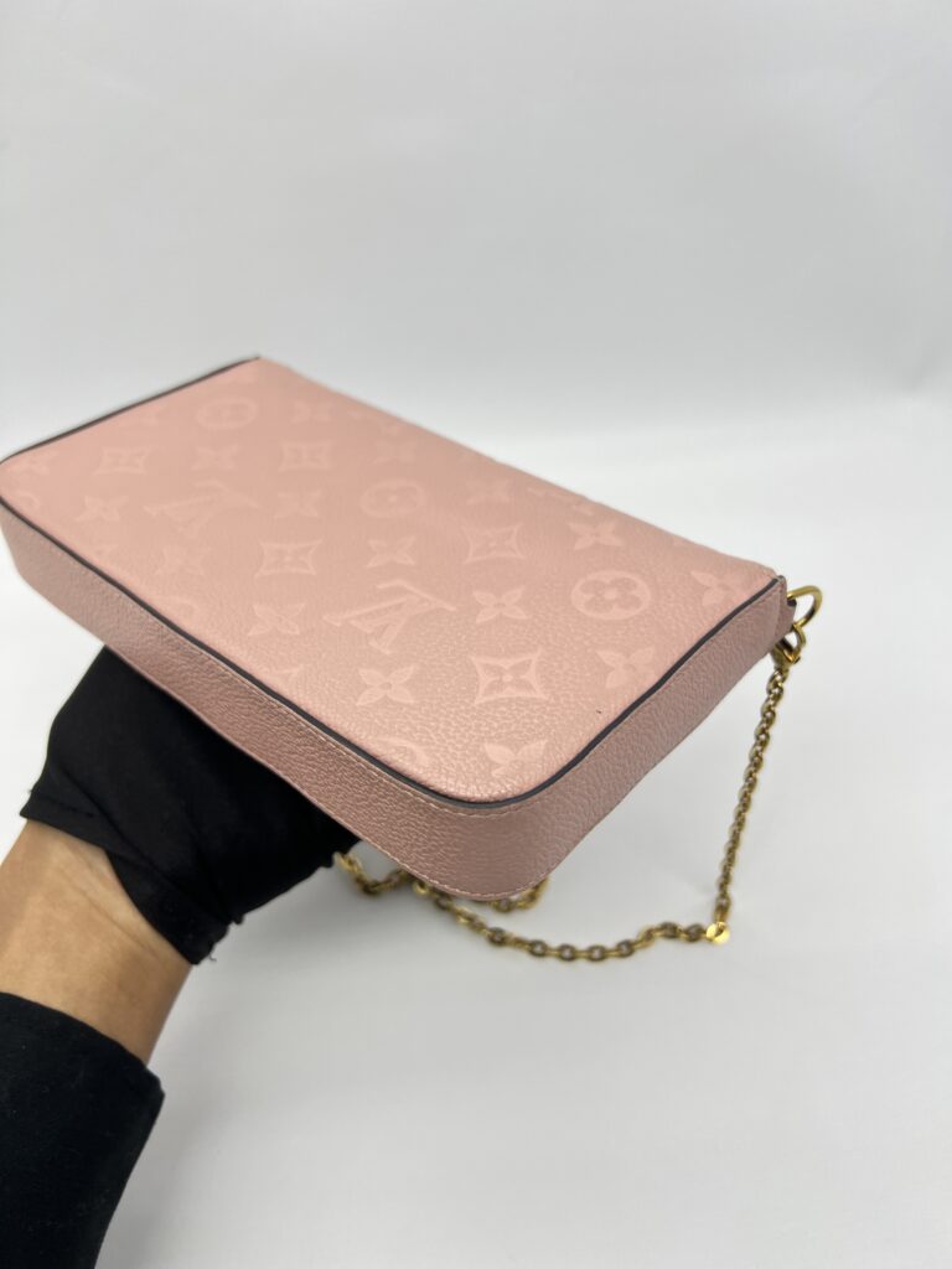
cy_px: 634
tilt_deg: -42.7
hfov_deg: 53.1
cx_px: 476
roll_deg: +1.8
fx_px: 953
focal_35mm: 26
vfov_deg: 67.3
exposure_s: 1/155
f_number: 1.5
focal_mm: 5.7
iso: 40
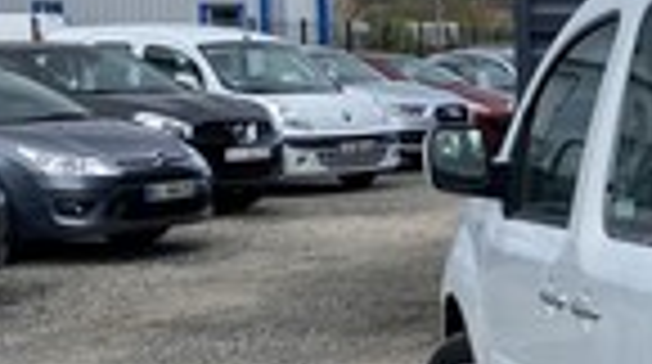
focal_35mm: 100
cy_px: 186
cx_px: 958
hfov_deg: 19.0
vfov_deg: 12.0
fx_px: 1726
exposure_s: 1/1316
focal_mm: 4.25
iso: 32
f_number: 1.8
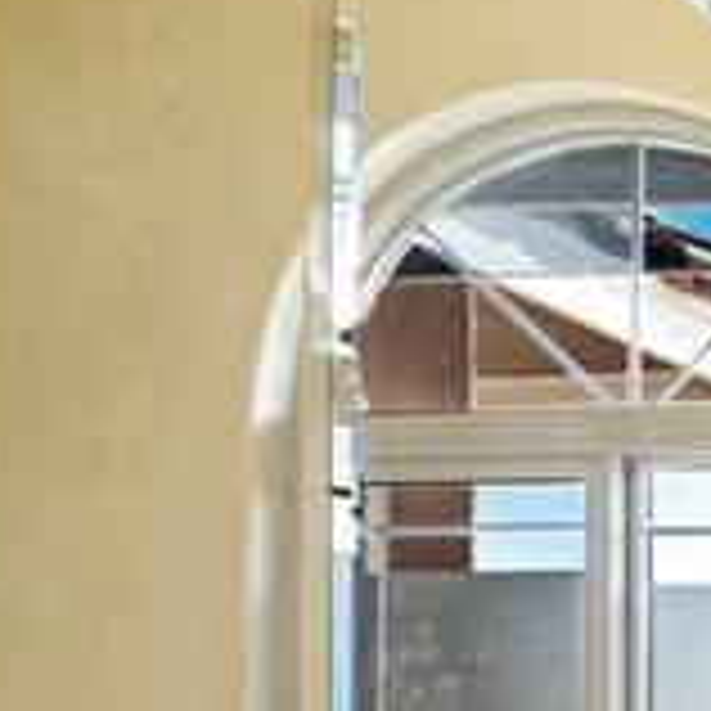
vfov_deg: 22.8
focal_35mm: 66
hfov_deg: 12.3
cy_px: 965
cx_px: 2025
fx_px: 1534
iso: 80
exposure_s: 3.2
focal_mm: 12
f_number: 8
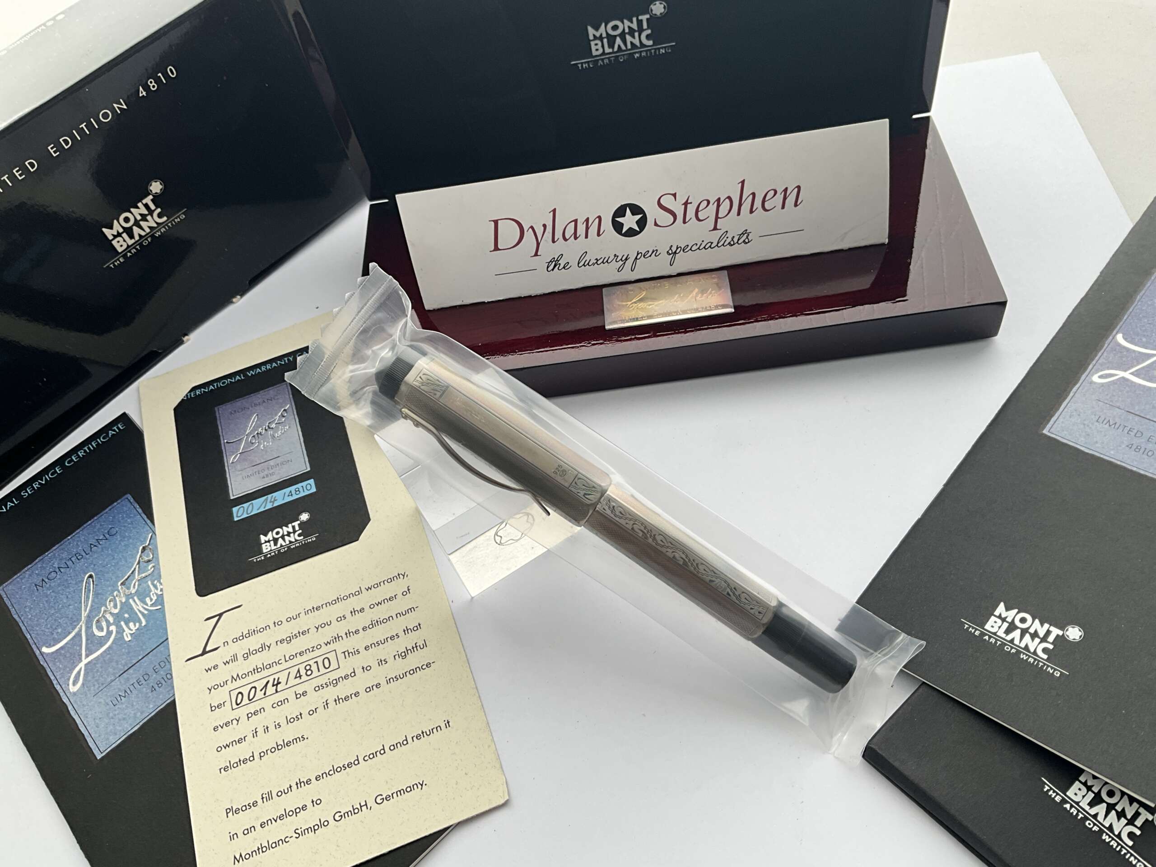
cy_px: 434
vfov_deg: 48.2
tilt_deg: -54.2
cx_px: 578
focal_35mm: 29
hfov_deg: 61.7
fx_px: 968
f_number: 1.8
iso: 16
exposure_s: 1/128
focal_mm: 3
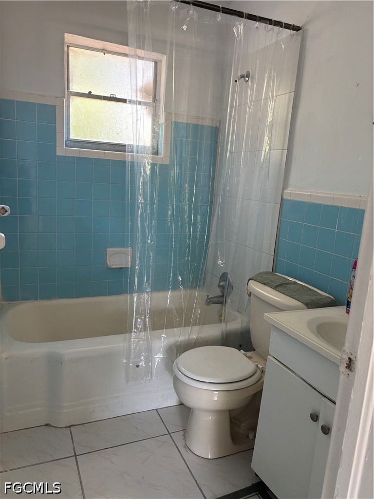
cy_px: 250
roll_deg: -3.9
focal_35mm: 26
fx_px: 375
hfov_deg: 53.1
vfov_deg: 67.3
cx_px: 187
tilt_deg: -10.5
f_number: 1.6
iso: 160
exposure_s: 1/60
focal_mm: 5.96
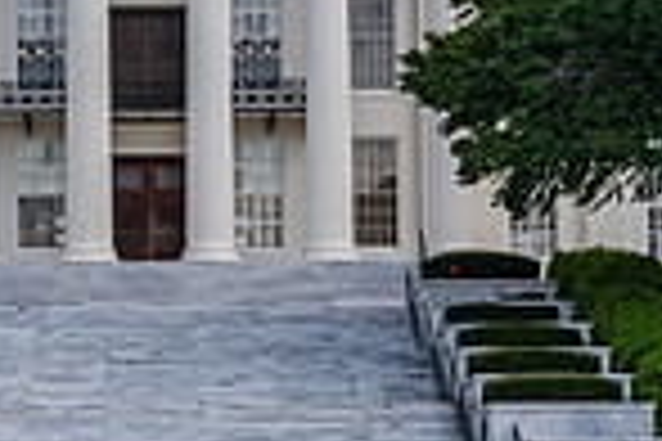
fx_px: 3659
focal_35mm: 199
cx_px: 99
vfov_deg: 6.8
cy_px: -196
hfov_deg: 10.3
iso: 100
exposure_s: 1/250
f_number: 8
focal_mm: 50
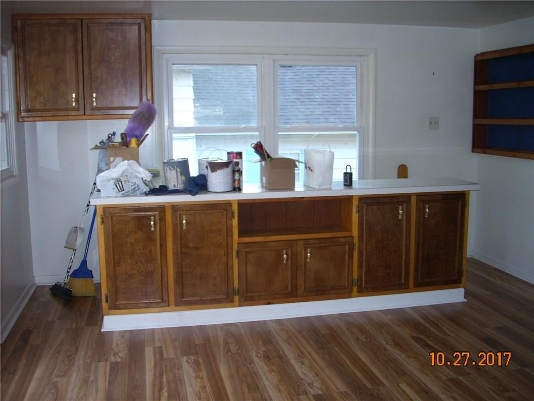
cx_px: 267
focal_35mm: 37
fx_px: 571
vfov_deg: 38.7
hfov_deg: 50.1
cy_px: 200
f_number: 2.8
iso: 100
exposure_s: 1/30
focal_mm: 6.2
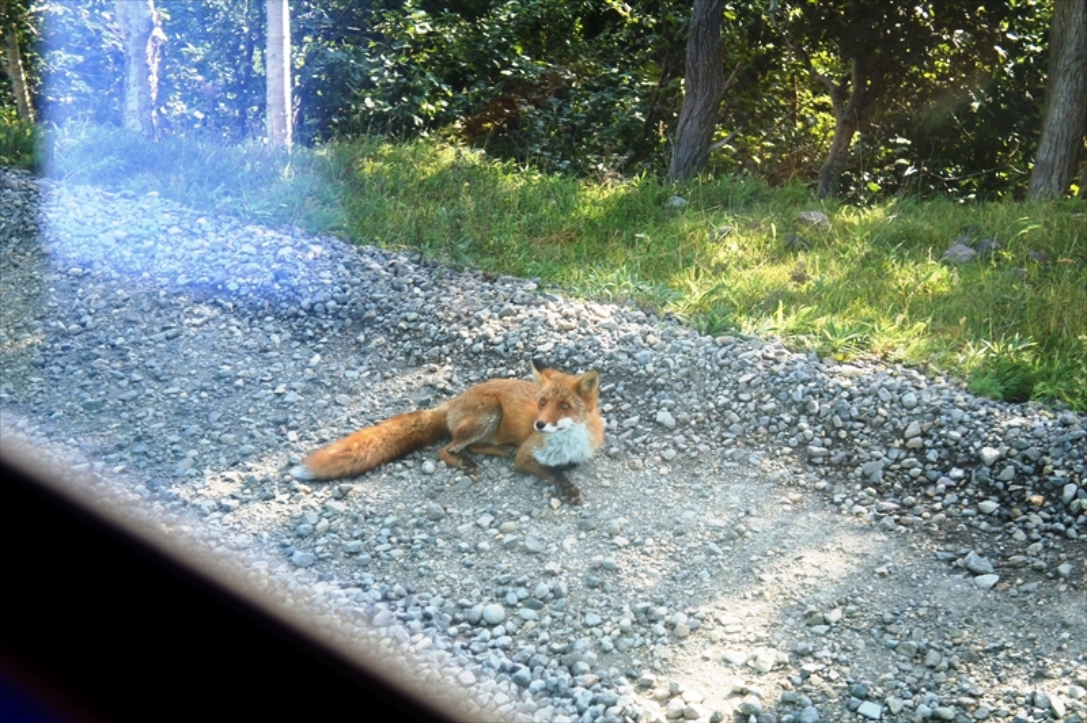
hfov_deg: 31.9
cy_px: 362
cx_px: 544
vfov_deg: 21.5
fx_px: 1901
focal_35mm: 63
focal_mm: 42
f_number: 5
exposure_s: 1/250
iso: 320
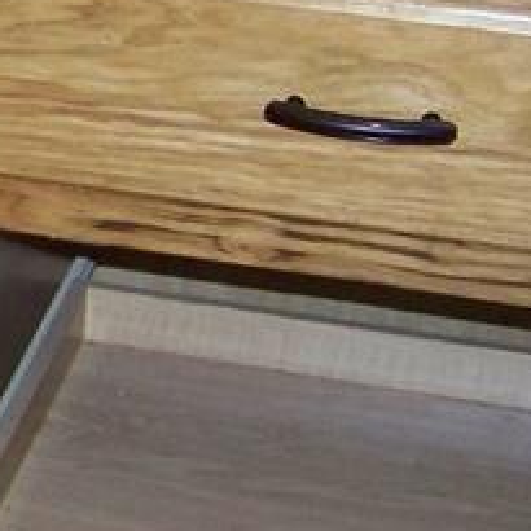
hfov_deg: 9.8
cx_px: -694
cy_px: 44
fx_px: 2759
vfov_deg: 10.9
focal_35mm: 159
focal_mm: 5.85
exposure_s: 1/30
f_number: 2.8
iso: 200
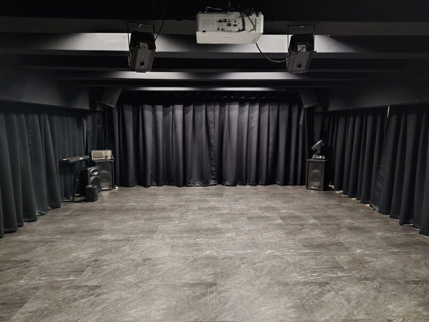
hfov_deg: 71.6
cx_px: 214
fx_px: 297
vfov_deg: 56.8
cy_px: 161
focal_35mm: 24
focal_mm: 5.56
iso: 2374
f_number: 1.8
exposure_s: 1/33.3
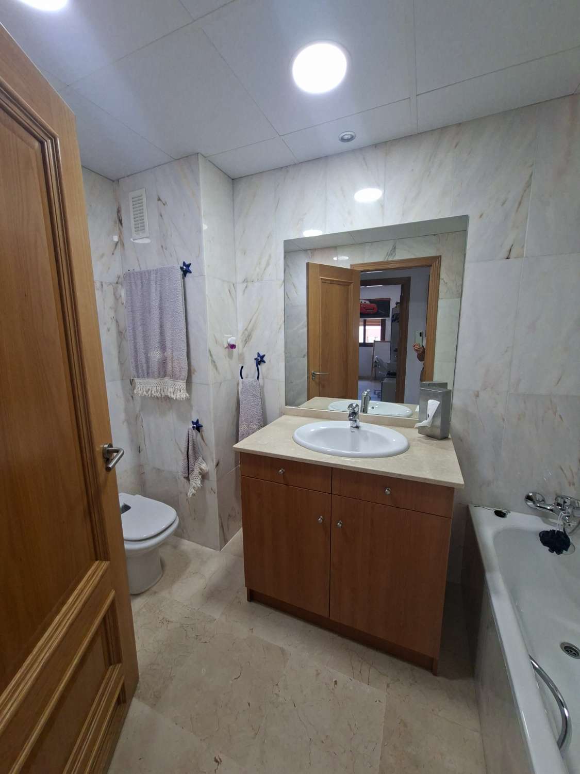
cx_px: 290
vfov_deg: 106.2
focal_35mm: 13
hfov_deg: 89.9
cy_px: 387
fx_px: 290
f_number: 2.2
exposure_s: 1/50
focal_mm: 1.74
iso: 80
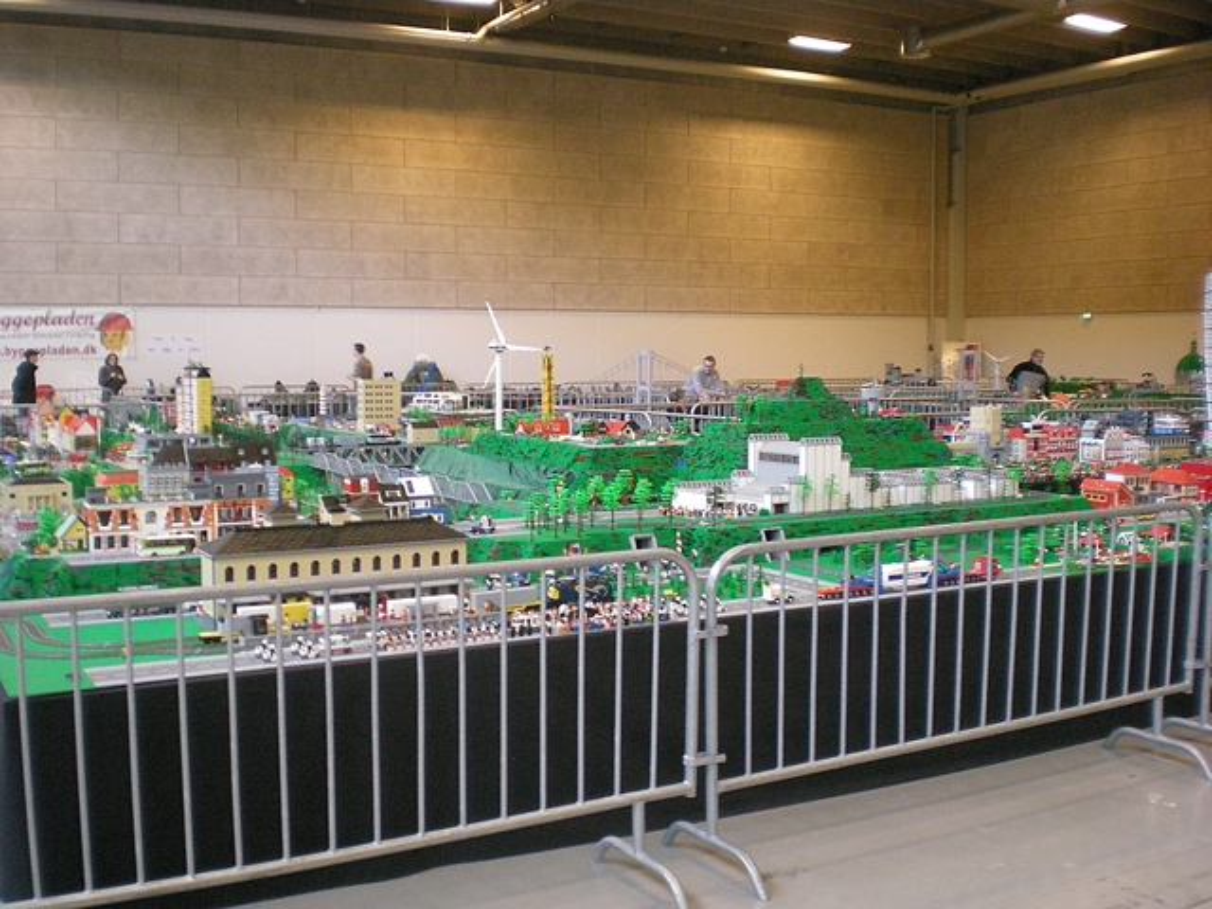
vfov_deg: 37.7
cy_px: 454
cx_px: 606
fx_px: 1330
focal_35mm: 38
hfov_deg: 49.0
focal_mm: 6.3
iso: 400
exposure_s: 1/23.4
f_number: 3.1
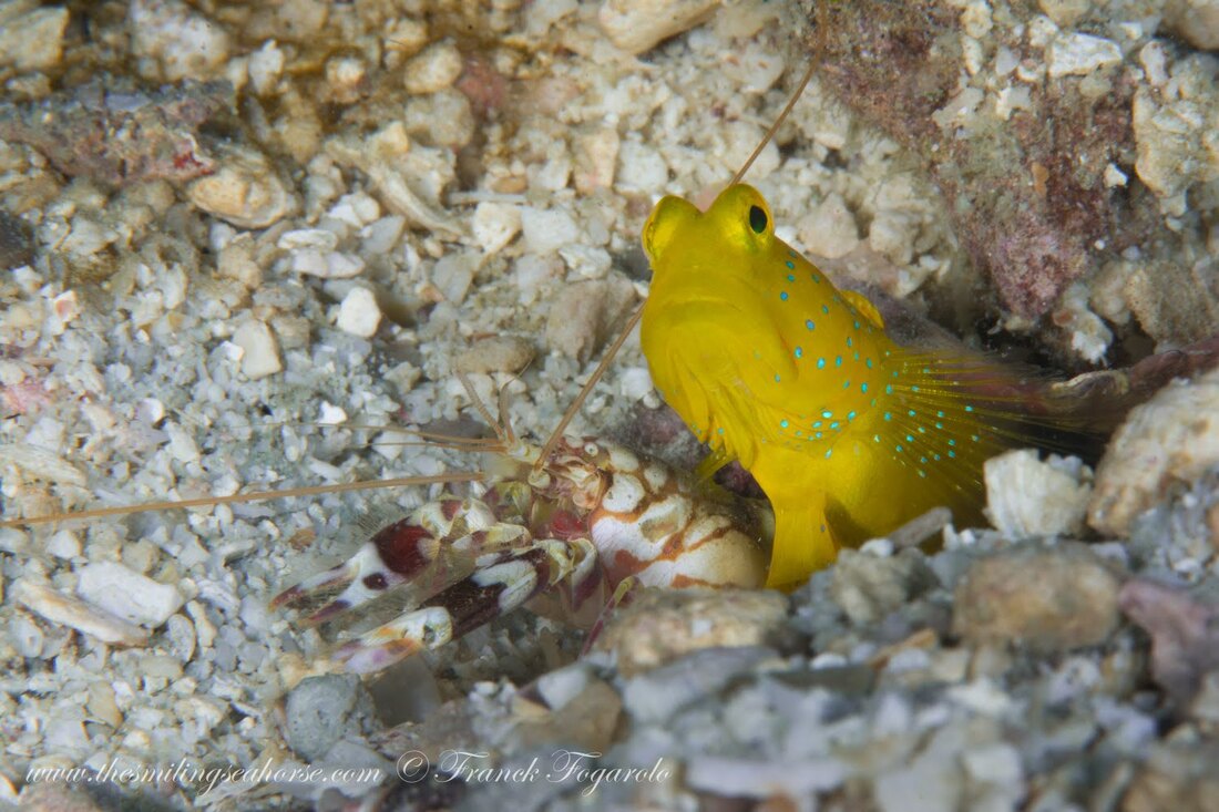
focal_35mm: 158
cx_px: 610
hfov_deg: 13.0
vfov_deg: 8.7
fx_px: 5332
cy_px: 406
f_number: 36
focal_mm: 105
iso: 250
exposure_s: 1/125
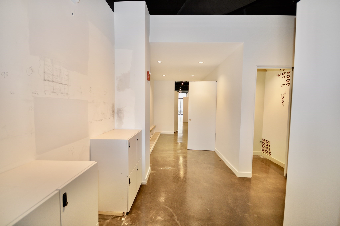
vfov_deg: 77.2
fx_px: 141
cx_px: 170
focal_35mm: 15
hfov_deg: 100.5
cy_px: 113
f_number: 4
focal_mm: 10
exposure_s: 1/60
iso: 400
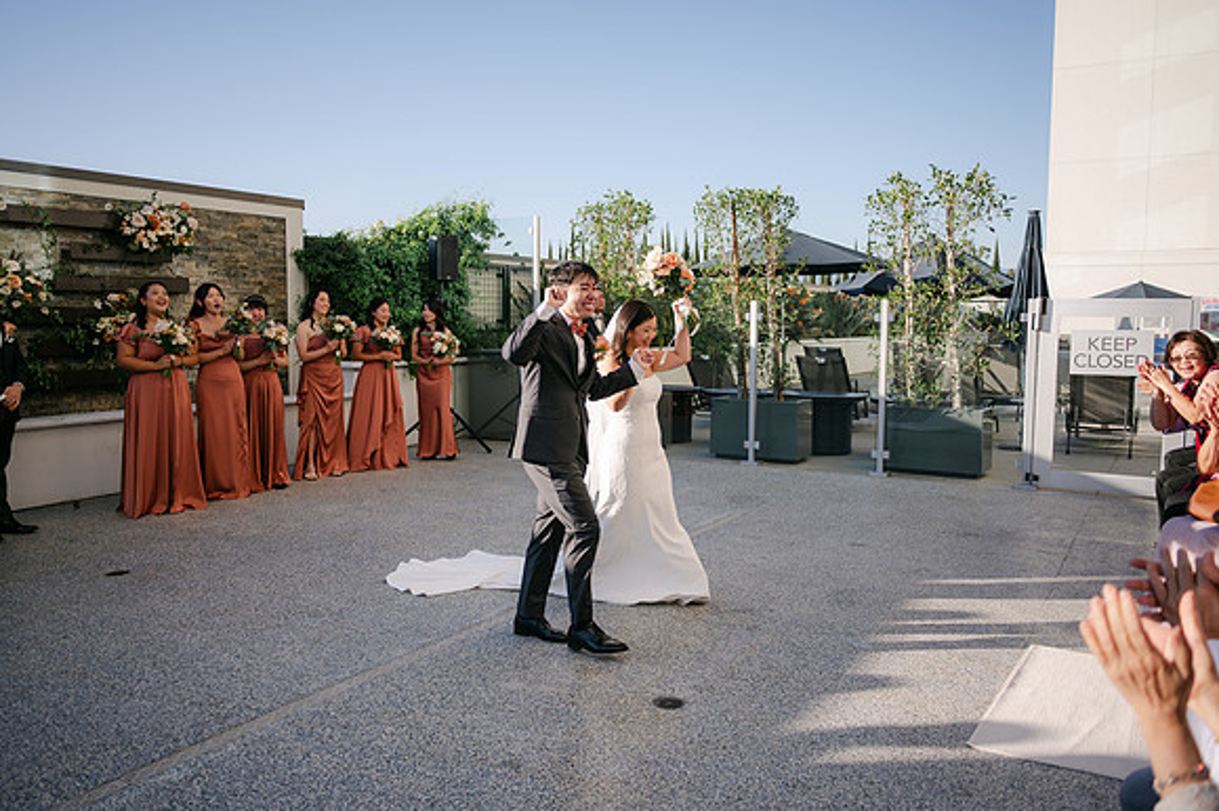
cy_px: 406
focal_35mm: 28
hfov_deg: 65.5
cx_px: 610
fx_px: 948
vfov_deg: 46.4
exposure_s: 1/1250
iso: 100
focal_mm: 28
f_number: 2.8
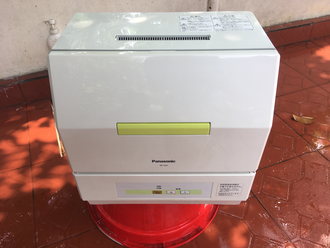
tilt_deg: -42.3
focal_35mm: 29
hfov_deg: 61.7
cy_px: 124
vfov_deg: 48.2
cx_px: 165
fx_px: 276
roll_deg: -0.7
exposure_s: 1/142
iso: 25
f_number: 2.2
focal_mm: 4.15
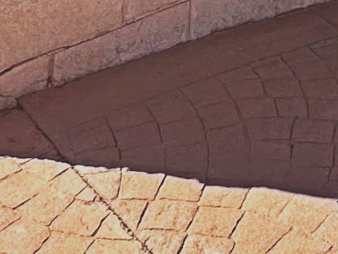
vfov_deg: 9.5
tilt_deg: +6.3
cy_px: -595
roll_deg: -1.4
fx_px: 1015
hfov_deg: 17.2
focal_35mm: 104
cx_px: 494
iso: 40
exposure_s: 1/1575
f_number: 2.2
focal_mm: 2.22
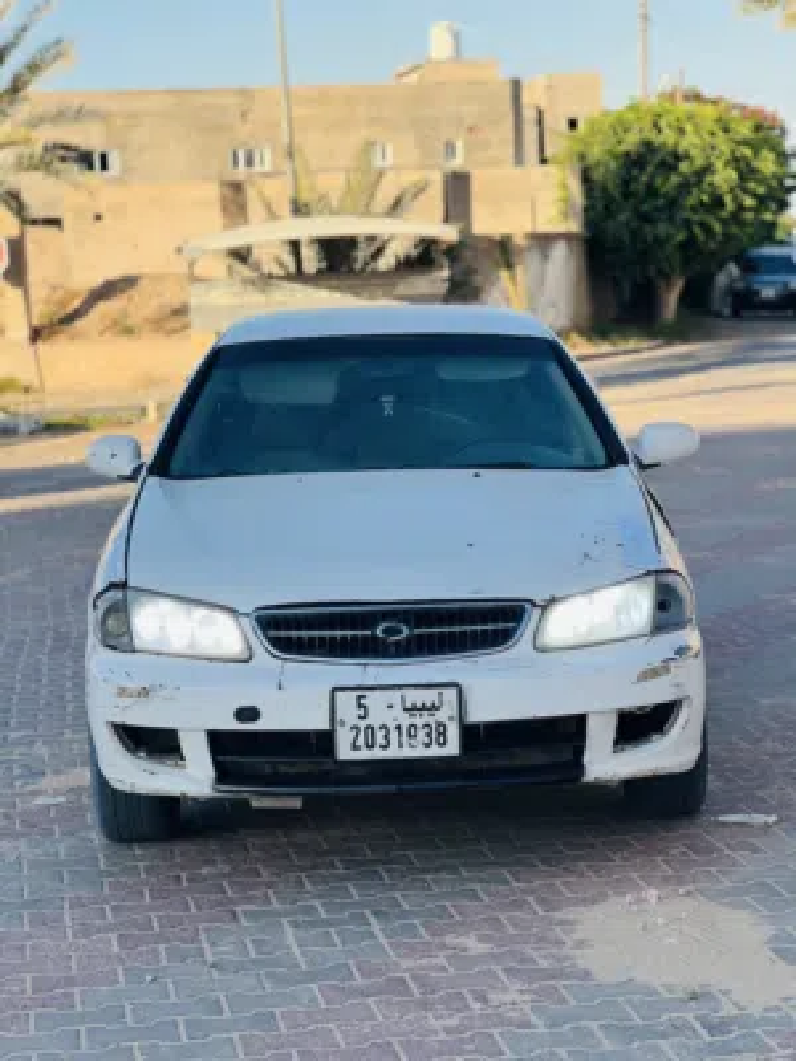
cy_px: 530
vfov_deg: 25.3
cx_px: 398
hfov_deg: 19.1
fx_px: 2361
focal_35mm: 77
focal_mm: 9
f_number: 2.8
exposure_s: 1/289
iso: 25
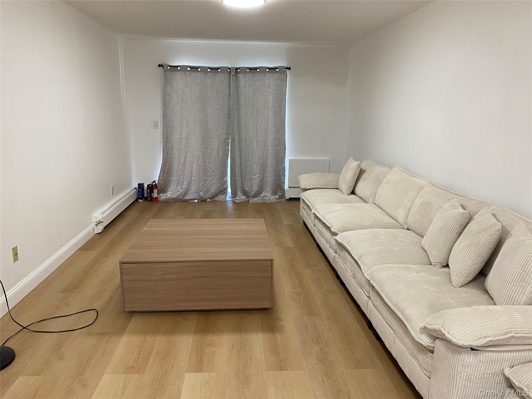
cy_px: 200
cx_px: 266
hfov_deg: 67.3
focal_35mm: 26
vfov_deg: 53.1
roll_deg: -1.2
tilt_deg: -13.0
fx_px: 400
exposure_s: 1/60
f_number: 1.8
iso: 125
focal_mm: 4.25
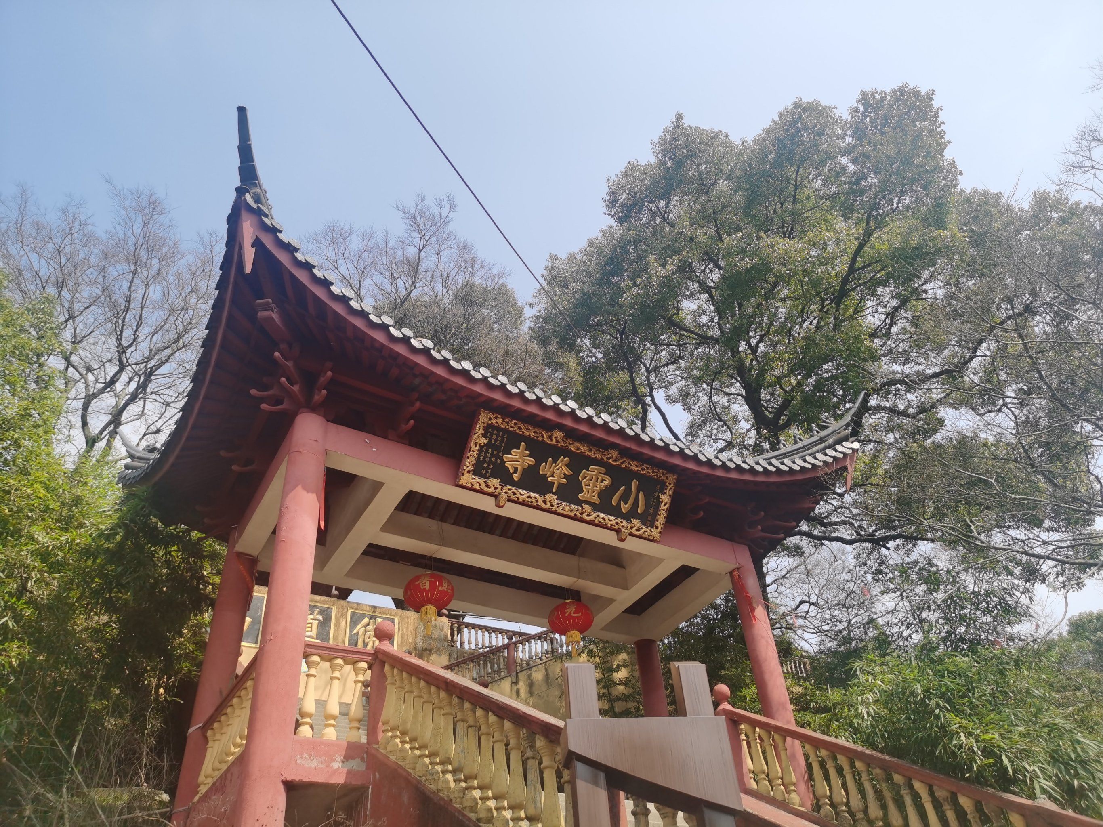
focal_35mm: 27
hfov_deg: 65.3
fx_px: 860
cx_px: 552
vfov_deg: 51.4
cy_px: 414
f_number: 1.8
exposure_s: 1/2000
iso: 50
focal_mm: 5.58
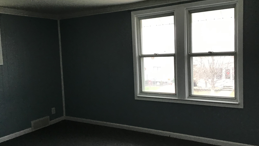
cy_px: 70
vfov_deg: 34.6
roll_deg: +1.2
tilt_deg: -6.4
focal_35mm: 34
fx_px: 233
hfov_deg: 58.0
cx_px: 129
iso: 100
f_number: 2.4
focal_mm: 3.3
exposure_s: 1/30
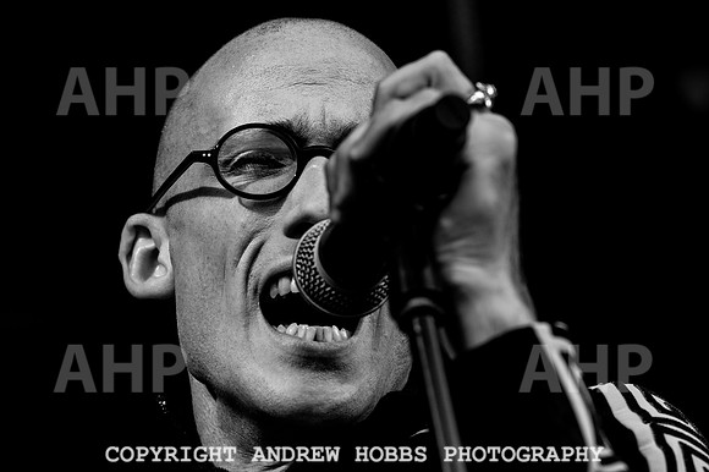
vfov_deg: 5.6
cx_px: 275
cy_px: 198
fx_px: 4821
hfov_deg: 8.4
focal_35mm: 245
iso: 800
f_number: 5.6
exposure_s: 1/1000
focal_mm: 200
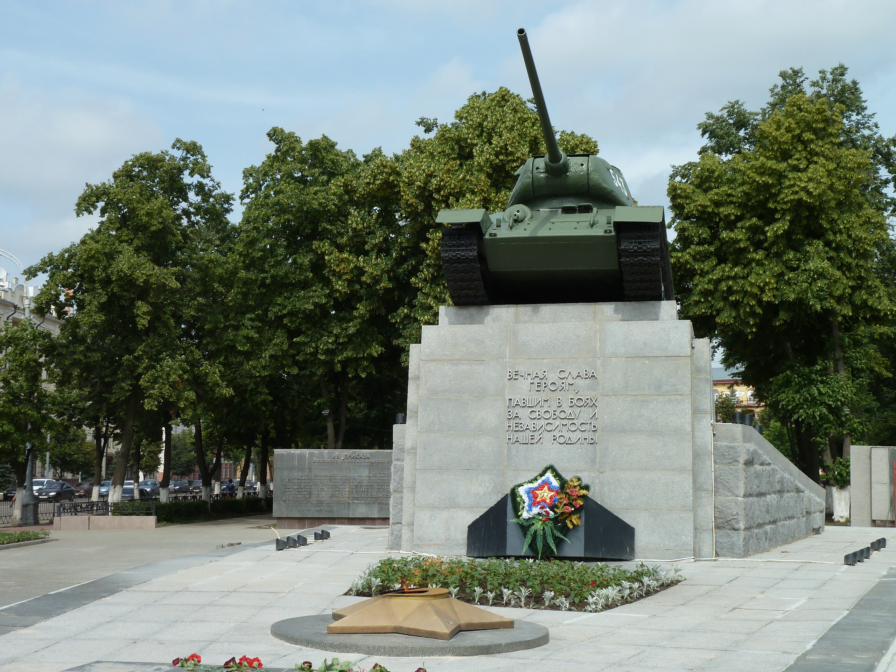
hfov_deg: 39.7
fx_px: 1242
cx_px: 448
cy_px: 336
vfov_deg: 30.3
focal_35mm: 48
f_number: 4.5
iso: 80
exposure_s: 1/400
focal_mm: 7.9
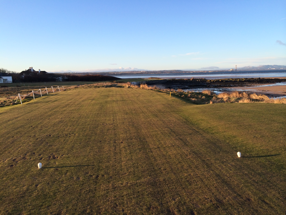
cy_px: 108
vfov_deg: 46.8
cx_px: 143
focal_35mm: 30
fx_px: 248
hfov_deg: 60.0
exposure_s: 1/507
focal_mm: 4.12
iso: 32
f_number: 2.2
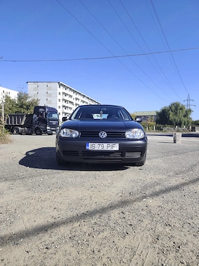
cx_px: 100
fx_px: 176
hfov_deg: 58.9
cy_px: 133
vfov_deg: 73.9
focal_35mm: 23
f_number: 1.65
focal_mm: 6.19
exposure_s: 1/520
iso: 50
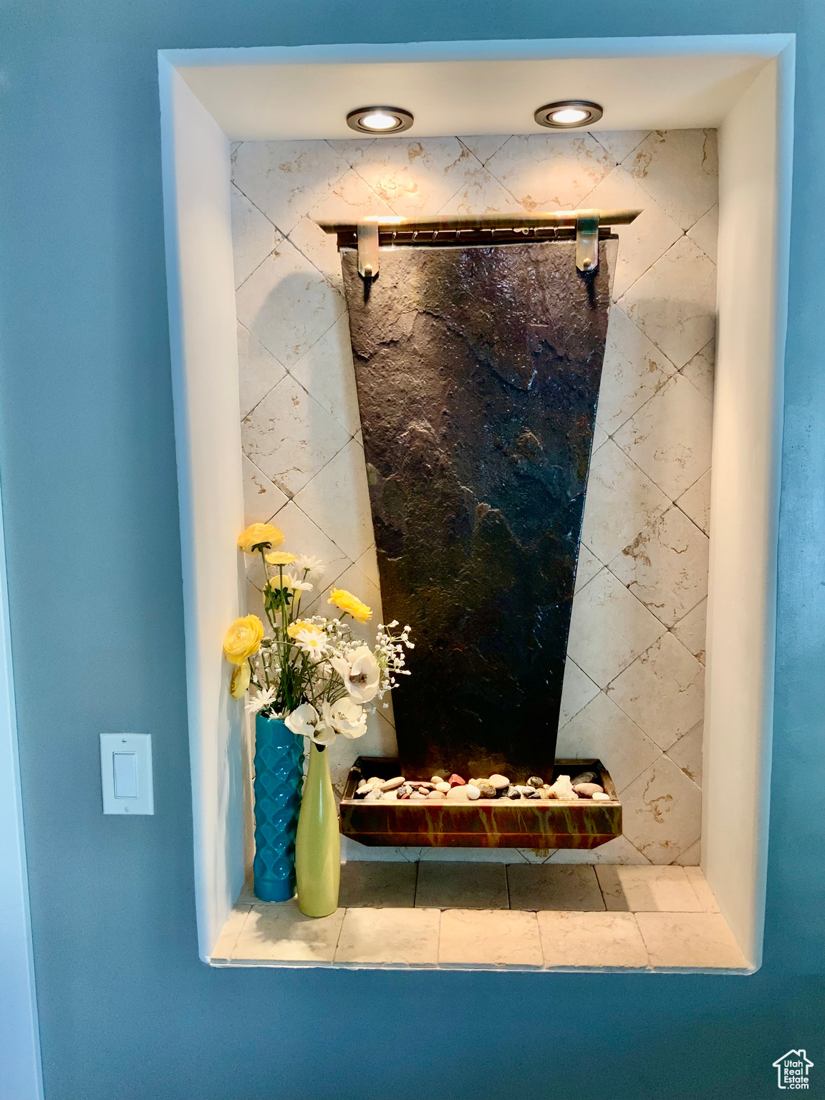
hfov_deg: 48.2
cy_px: 550
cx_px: 412
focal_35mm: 29
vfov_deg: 61.7
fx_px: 922
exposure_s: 1/60
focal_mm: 3
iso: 64
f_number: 1.8
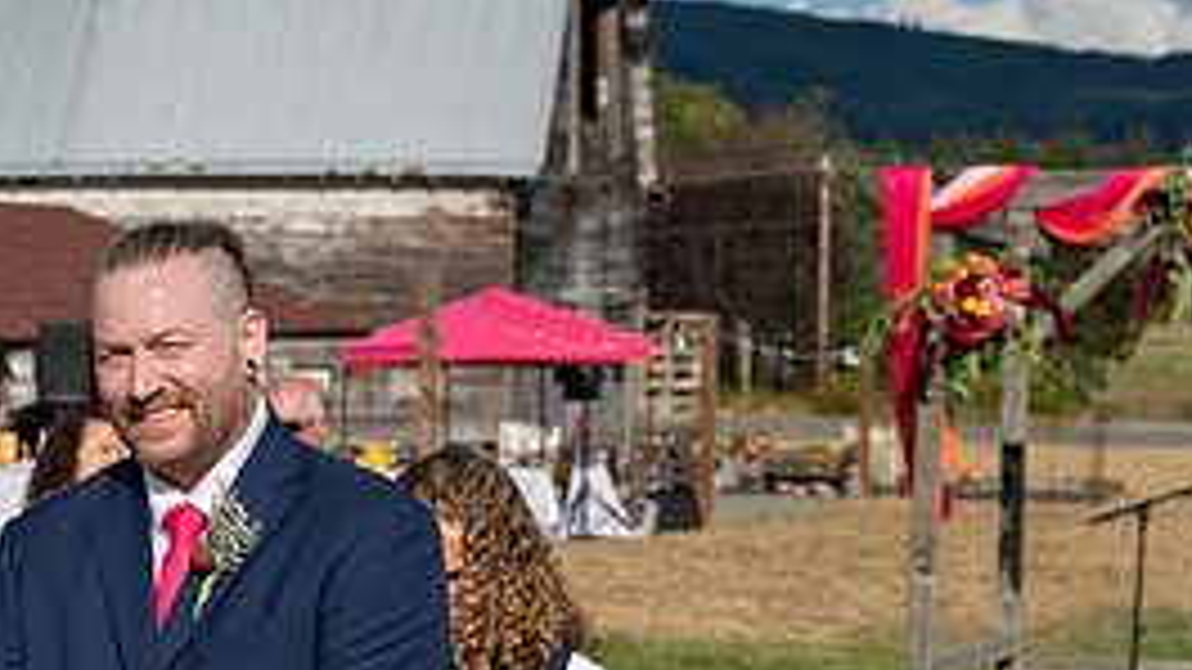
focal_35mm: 110
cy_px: 686
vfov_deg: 10.9
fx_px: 3476
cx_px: 292
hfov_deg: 19.3
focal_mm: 48
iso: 400
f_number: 5
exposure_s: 1/5000
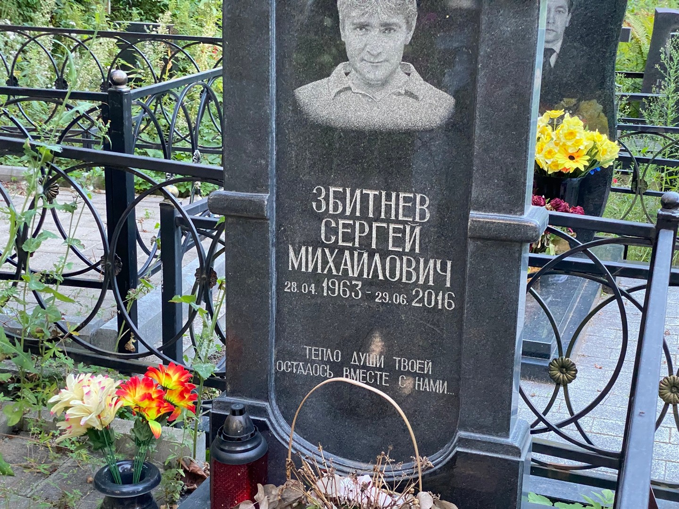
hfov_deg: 36.8
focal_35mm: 52
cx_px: 340
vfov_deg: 28.0
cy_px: 254
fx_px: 1020
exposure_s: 1/60
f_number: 2
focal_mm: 6
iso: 400
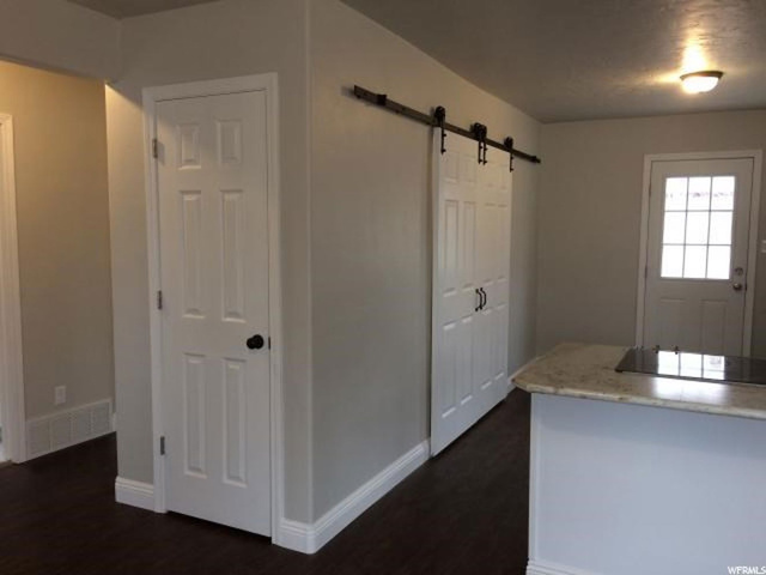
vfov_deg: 48.2
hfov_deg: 61.7
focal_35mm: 29
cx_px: 383
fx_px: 642
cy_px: 288
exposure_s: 1/30
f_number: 2.2
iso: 100
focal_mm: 4.15
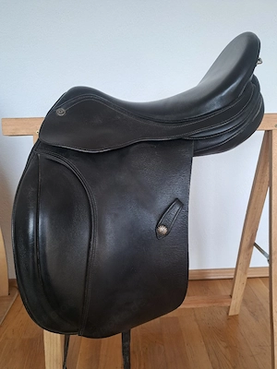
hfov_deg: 56.8
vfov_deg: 71.6
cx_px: 138
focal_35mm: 24
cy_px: 184
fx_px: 256
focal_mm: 5.23
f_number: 1.8
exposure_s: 1/50
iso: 80
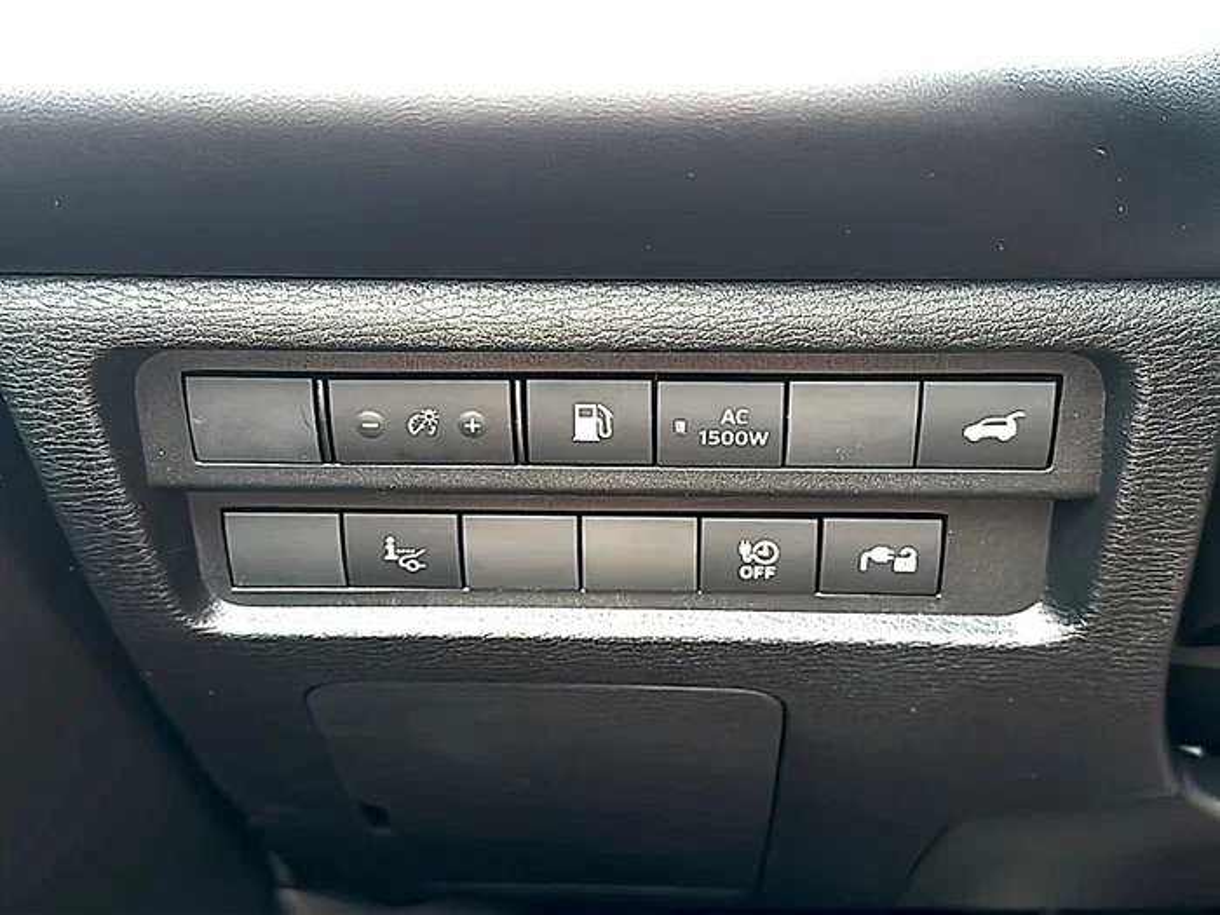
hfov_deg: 54.0
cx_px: 610
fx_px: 1198
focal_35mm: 34
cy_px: 458
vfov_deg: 41.8
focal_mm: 6.86
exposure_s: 1/40
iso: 640
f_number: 1.78
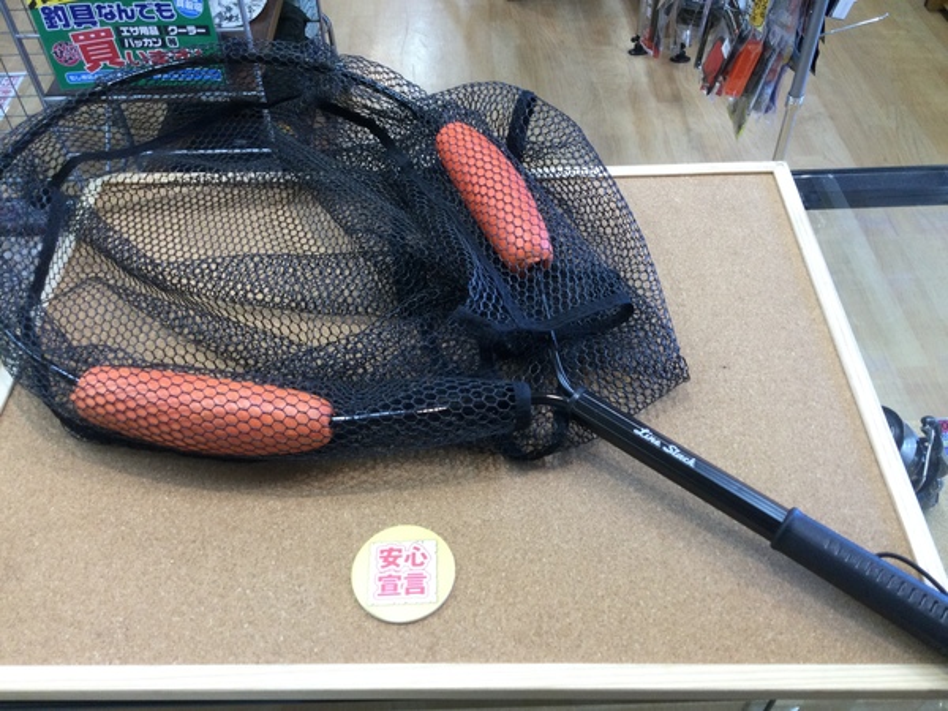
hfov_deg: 58.4
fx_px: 849
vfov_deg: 45.4
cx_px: 474
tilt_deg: -49.7
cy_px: 356
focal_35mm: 31
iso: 80
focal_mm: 3.3
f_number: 2.4
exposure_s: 1/30
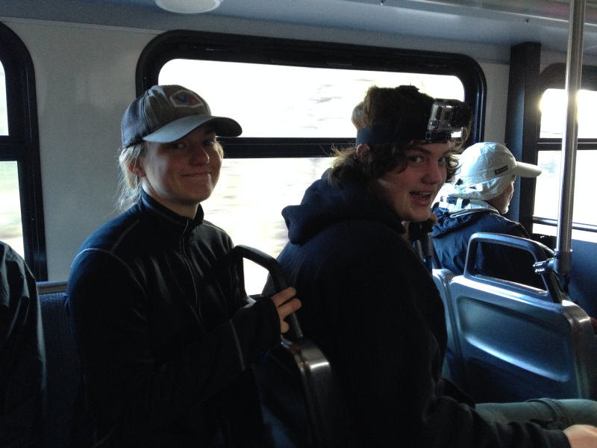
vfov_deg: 40.7
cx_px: 298
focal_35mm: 35
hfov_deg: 52.6
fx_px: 604
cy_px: 224
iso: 250
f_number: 2.4
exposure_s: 1/20
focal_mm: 4.28
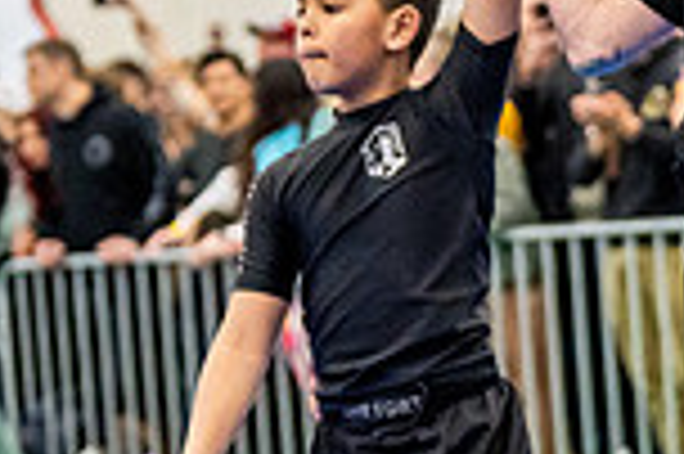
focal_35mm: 267
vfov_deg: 5.1
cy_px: 254
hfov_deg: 7.6
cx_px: 864
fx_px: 5067
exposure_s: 1/500
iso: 5000
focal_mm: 70
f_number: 2.8
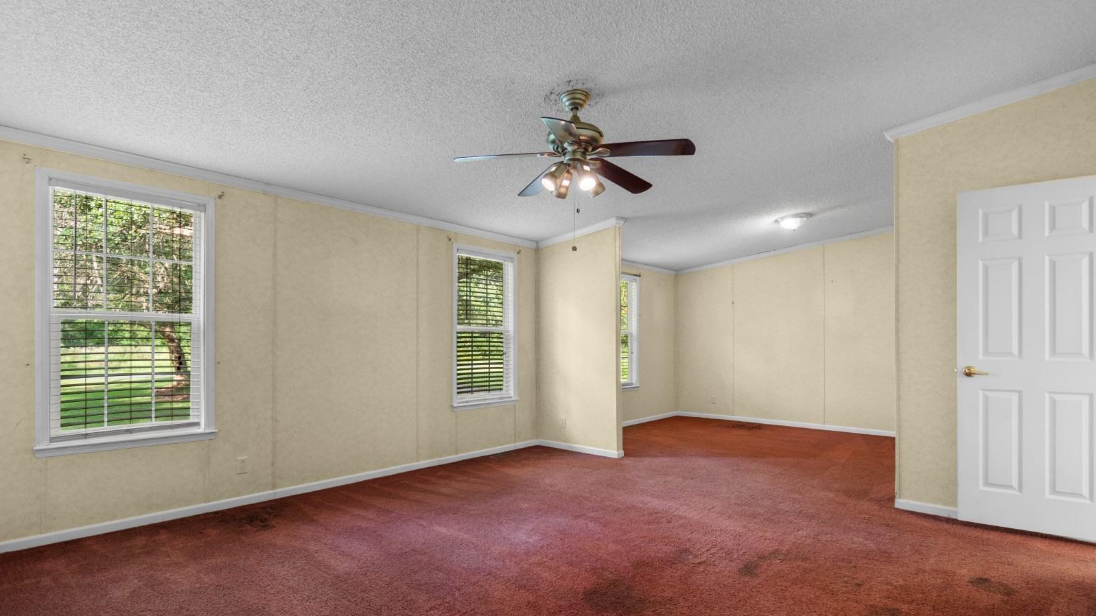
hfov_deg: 95.9
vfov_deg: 63.8
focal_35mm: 17
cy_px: 338
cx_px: 552
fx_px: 494
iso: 100
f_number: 4.8
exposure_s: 5
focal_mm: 11
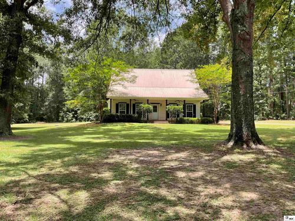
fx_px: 247
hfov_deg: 61.7
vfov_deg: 48.2
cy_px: 110
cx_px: 148
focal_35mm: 29
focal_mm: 3
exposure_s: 1/478
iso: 16
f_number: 1.8
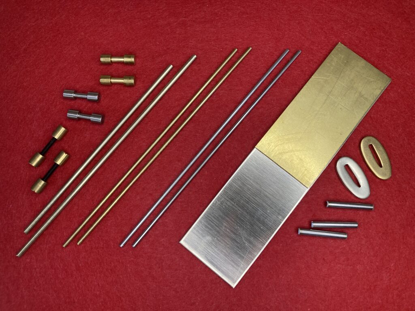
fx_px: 336
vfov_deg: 49.7
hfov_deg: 63.4
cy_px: 156
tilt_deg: -80.5
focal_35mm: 28
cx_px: 208
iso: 50
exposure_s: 1/119
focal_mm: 3.99
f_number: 1.8
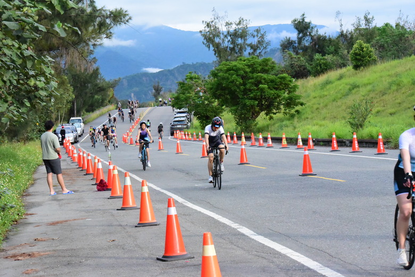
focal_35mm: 112
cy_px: 138
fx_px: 1292
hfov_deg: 18.3
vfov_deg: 12.2
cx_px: 208
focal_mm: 112
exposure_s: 1/2500
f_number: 13
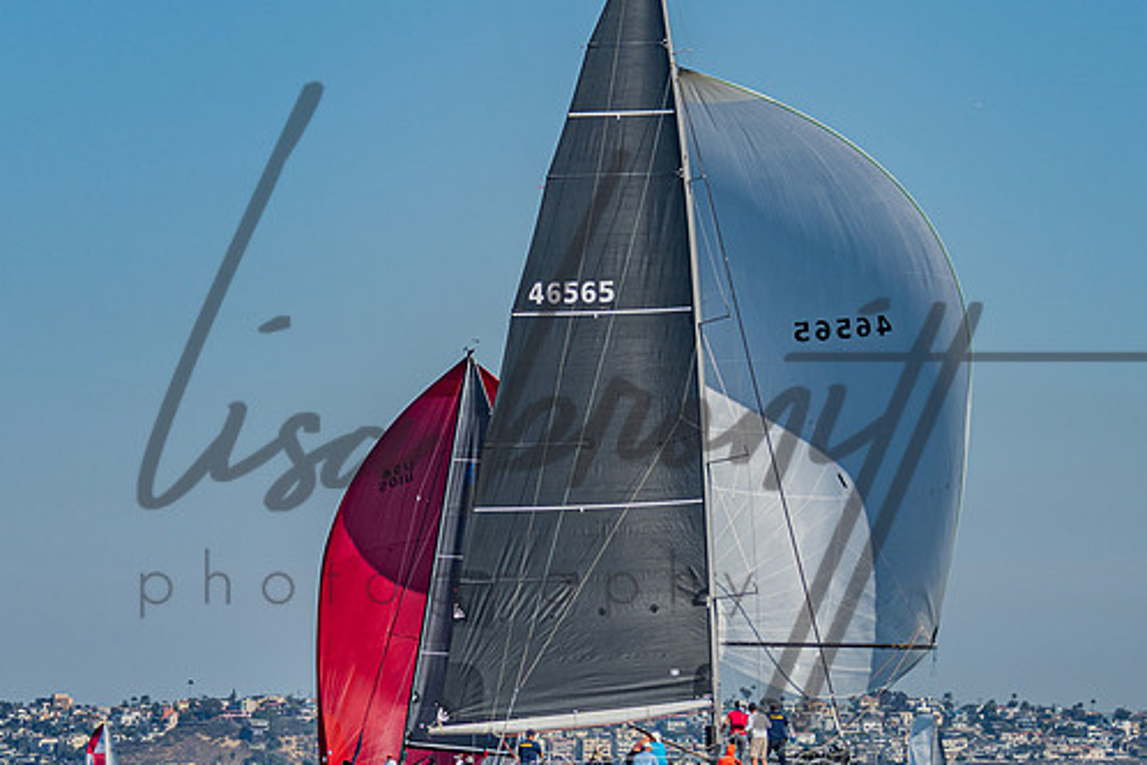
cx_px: 440
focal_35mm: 289
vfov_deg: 4.8
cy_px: 111
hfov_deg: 7.1
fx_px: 9207
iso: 100
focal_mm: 135
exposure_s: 1/2500
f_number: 5
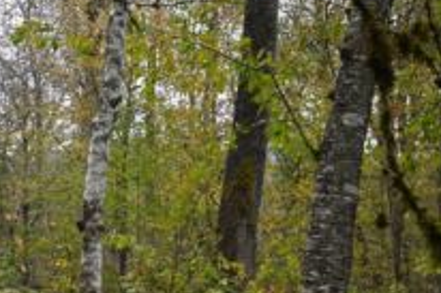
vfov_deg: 19.3
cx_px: 83
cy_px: 217
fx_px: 857
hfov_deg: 28.2
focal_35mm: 70
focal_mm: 24
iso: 3200
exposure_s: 1/800
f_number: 4.5
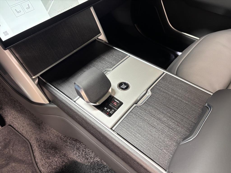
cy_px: 86
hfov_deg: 67.3
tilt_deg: -49.9
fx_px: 174
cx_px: 116
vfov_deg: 53.1
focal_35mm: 26
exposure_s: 1/75
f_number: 1.6
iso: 125
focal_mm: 5.96
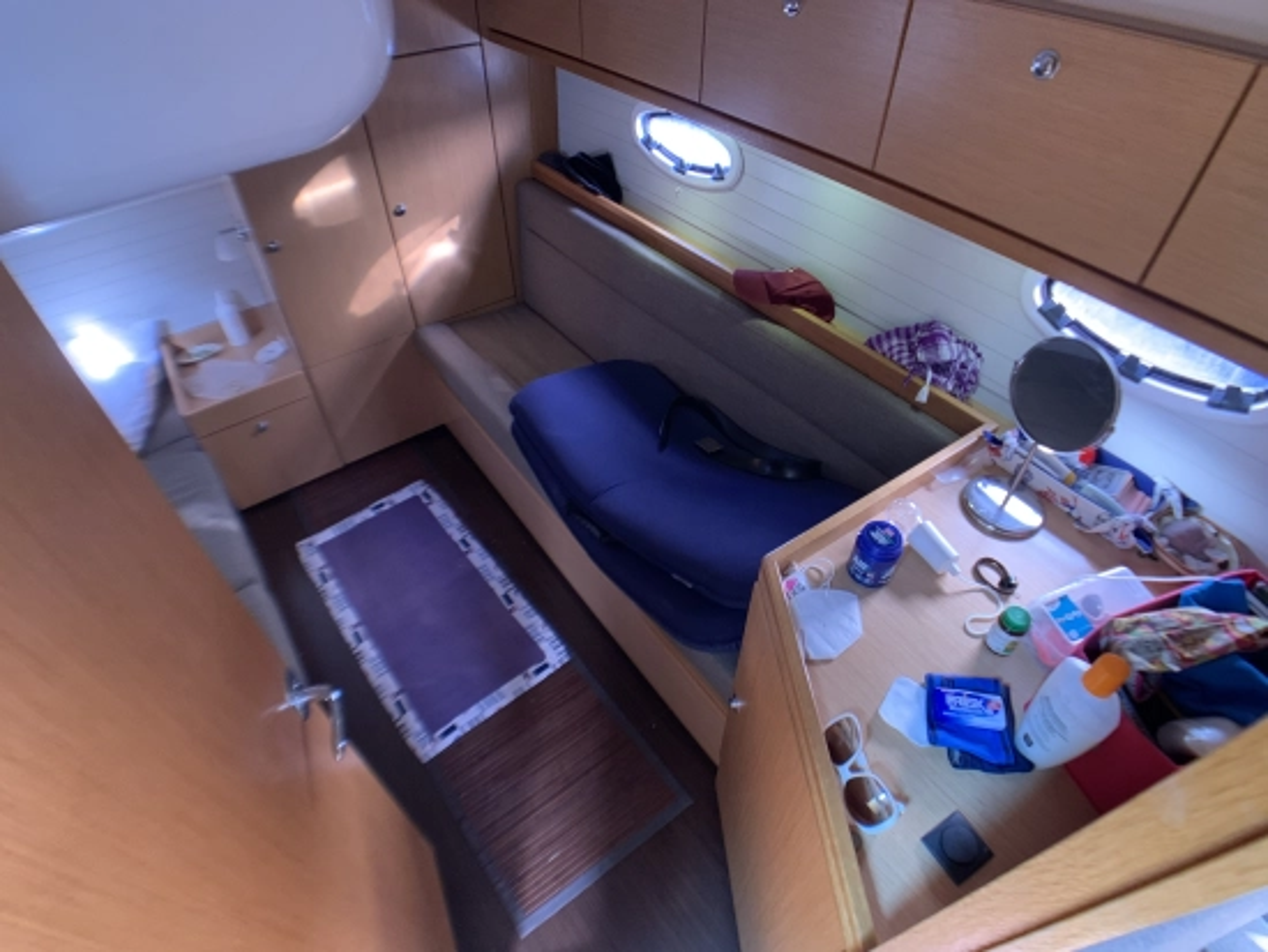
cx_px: 634
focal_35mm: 26
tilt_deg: -45.2
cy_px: 476
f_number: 1.8
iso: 400
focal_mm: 4.25
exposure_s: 1/34
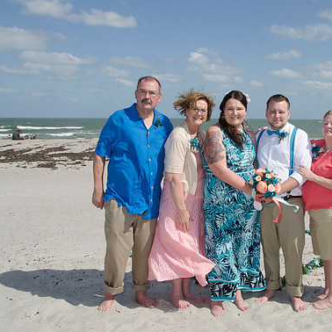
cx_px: 252
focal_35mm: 39
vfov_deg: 42.8
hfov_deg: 41.5
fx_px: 423
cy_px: 167
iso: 100
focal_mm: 20
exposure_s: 1/250
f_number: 11
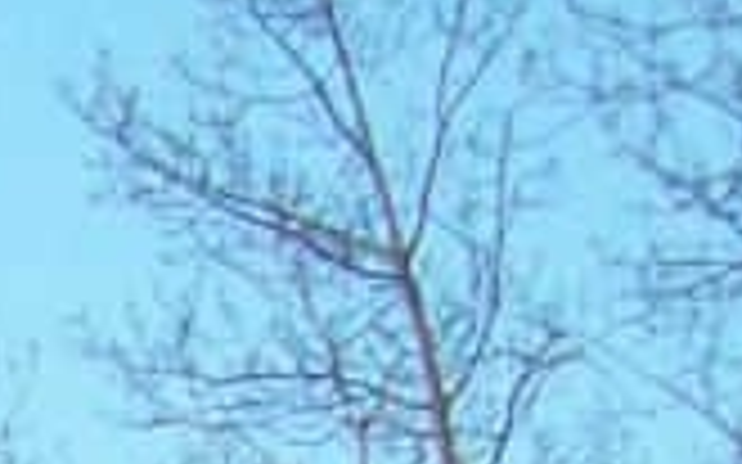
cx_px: -1646
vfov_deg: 4.4
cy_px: 1635
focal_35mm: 279
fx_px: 5640
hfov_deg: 6.7
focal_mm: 5.7
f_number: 2.8
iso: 80
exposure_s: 1/410
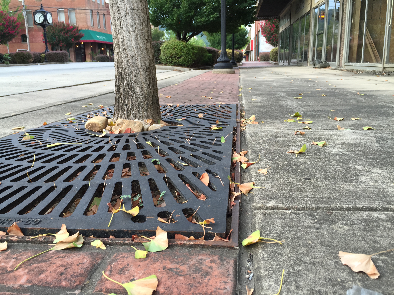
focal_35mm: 29
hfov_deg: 61.7
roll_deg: +1.1
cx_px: 197
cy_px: 148
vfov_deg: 48.2
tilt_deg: -13.0
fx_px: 330
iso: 32
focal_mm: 4.15
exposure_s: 1/134
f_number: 2.2
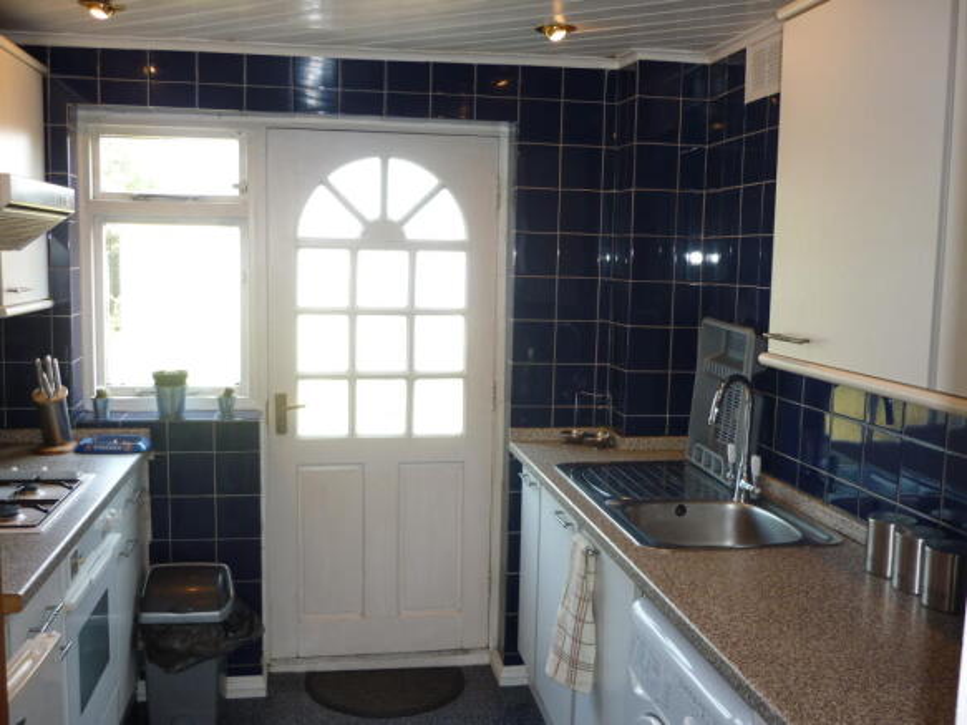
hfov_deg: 55.4
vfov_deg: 42.9
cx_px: 484
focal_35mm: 33
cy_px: 362
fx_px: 922
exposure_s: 1/50
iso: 100
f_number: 2.8
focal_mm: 5.5
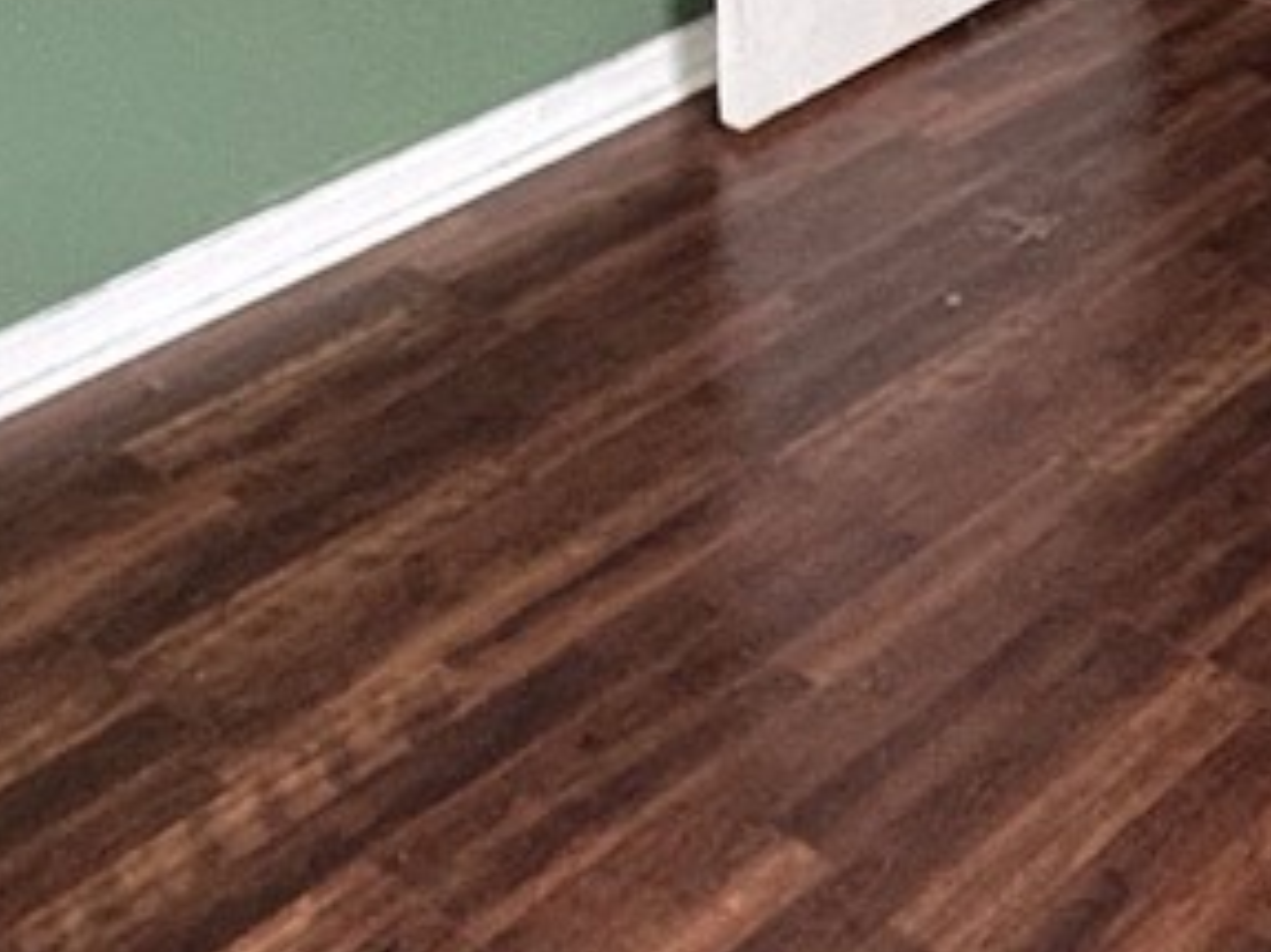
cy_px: -708
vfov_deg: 16.2
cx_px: 740
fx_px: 2863
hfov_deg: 25.0
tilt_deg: -9.0
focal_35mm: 78
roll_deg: +0.9
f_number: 2.2
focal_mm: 2.22
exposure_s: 1/60
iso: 500
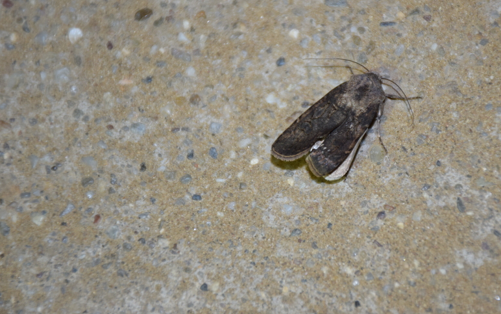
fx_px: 3633
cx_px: 302
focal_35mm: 266
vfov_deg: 4.9
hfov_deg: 7.9
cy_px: 122
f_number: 5.6
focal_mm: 140
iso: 500
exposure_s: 1/60
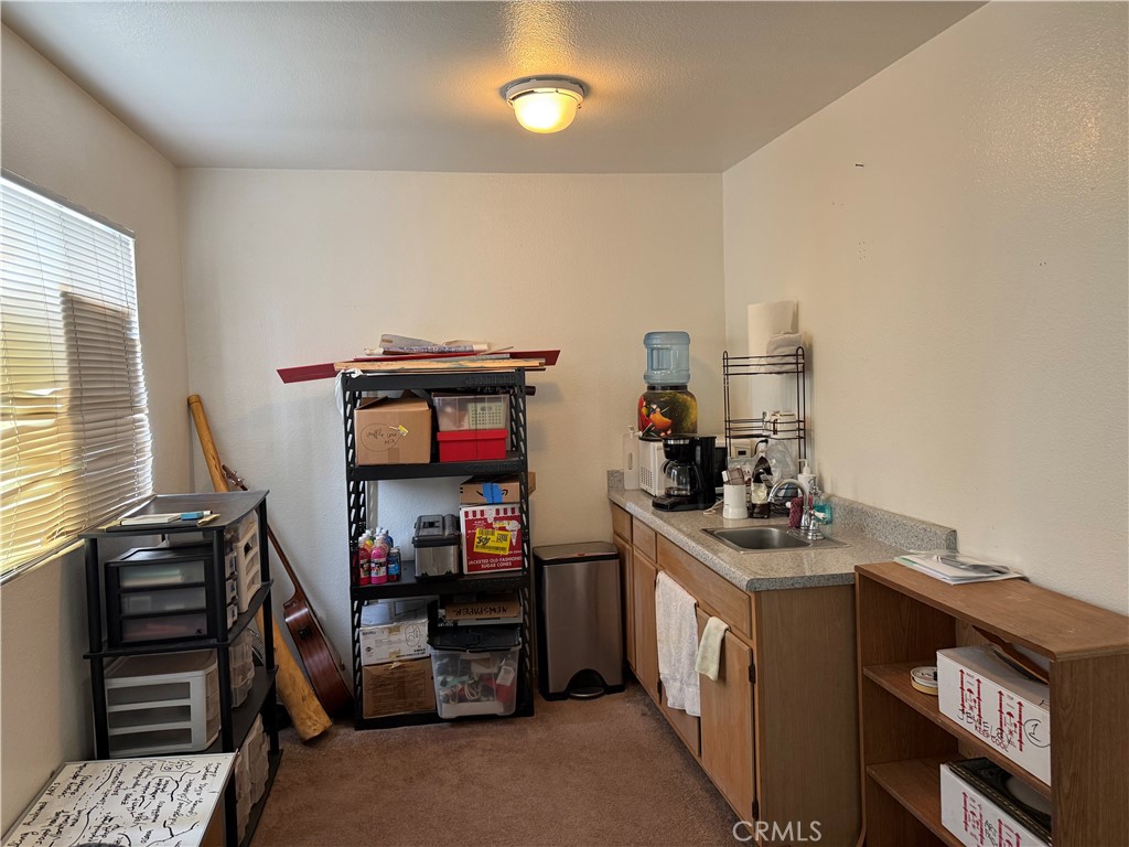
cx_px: 564
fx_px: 783
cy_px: 424
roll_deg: +1.6
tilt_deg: -2.6
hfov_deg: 71.6
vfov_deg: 56.8
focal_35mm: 24
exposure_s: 1/60
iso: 250
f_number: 1.78
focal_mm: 6.76
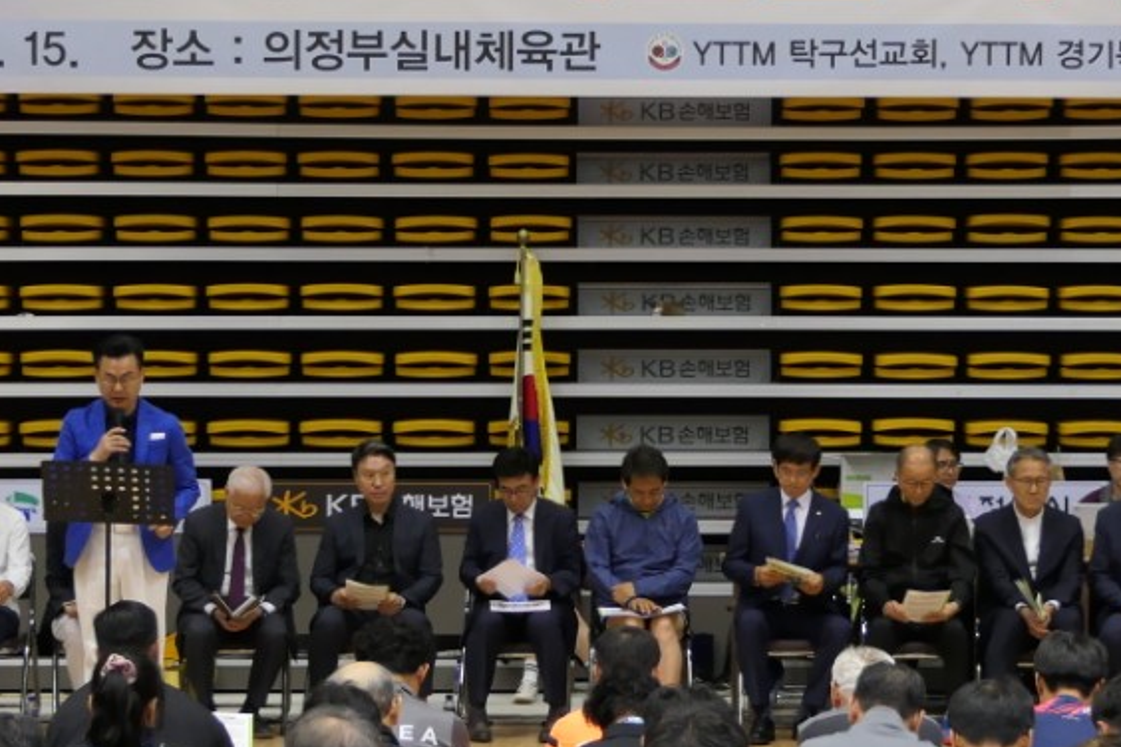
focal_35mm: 109
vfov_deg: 12.5
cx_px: 632
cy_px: 587
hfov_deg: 18.7
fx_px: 3394
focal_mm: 17.8
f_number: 3.6
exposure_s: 1/80
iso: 640
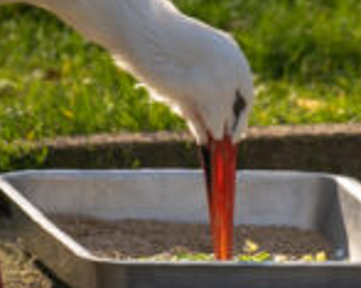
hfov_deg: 2.1
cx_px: 273
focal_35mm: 922
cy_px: -26
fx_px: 9831
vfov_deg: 1.7
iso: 100
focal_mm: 180
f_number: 2.8
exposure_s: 1/1250
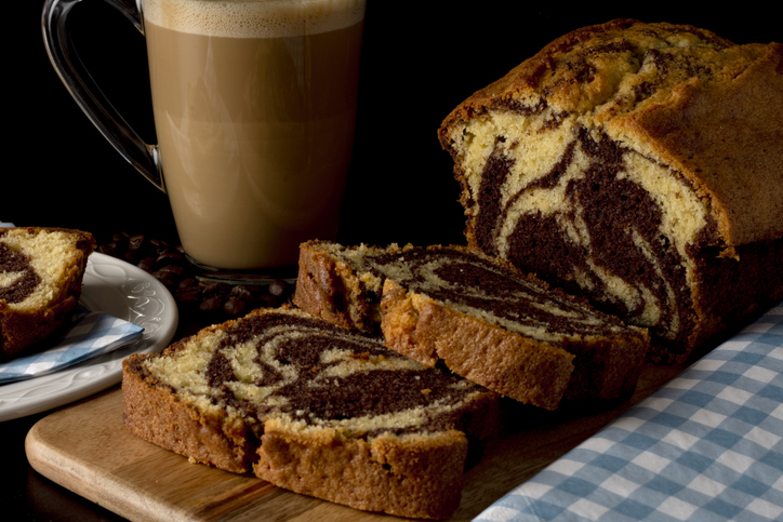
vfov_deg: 18.2
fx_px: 1631
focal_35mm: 75
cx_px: 392
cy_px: 261
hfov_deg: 27.0
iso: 100
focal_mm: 50
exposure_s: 1/160
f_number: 16
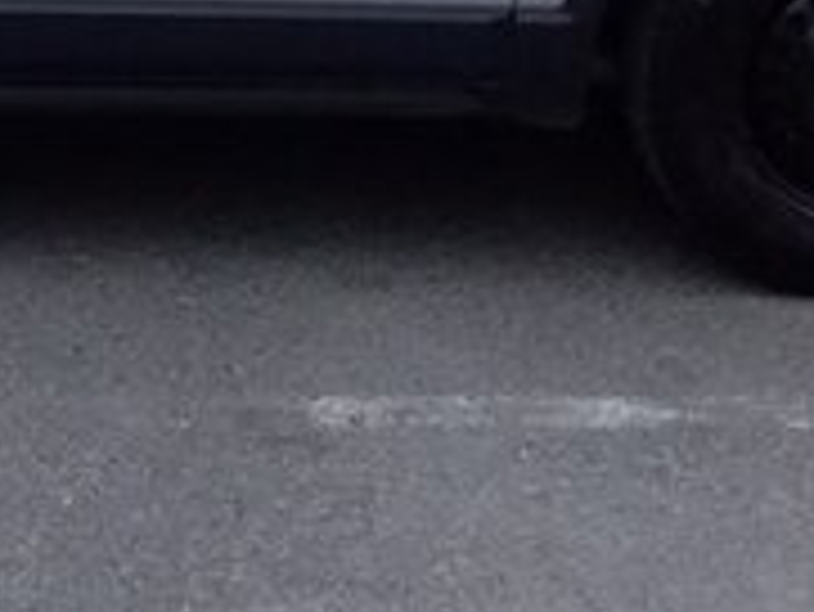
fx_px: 2659
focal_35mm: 113
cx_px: -31
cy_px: -290
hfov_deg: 17.0
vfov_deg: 12.5
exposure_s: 1/50
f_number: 2.2
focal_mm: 3.3
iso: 100
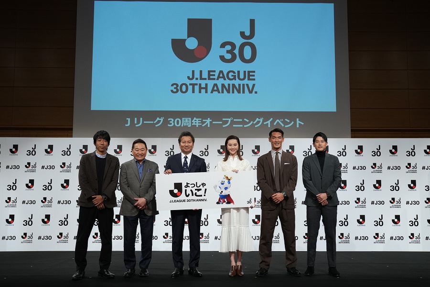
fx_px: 418
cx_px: 215
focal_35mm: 35
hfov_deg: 54.4
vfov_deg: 37.9
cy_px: 144
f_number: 5.6
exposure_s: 1/250
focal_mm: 35
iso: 1600
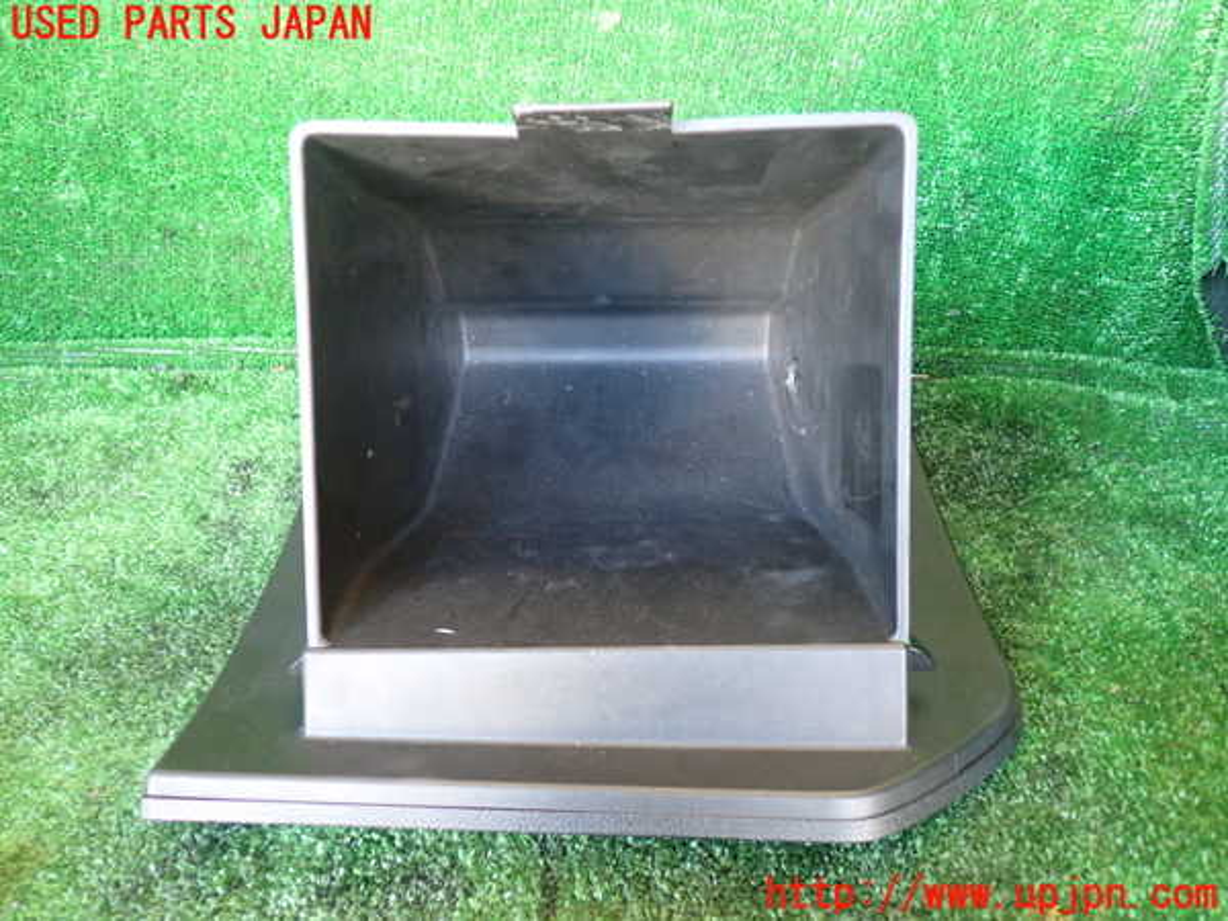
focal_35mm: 30
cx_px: 614
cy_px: 460
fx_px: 1064
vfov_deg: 46.8
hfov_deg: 60.0
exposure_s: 1/30
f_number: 2.3
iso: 640
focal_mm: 5.4
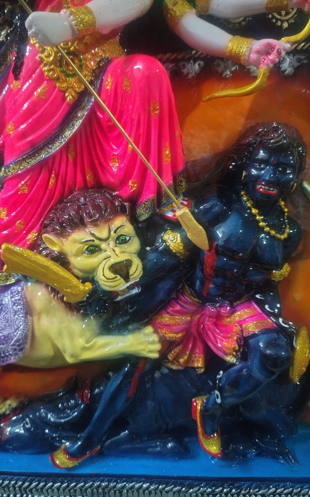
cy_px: 248
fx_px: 365
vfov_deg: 68.4
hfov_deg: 45.8
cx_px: 127
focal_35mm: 27
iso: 6277
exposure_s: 1/25
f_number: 1.7
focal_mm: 4.71
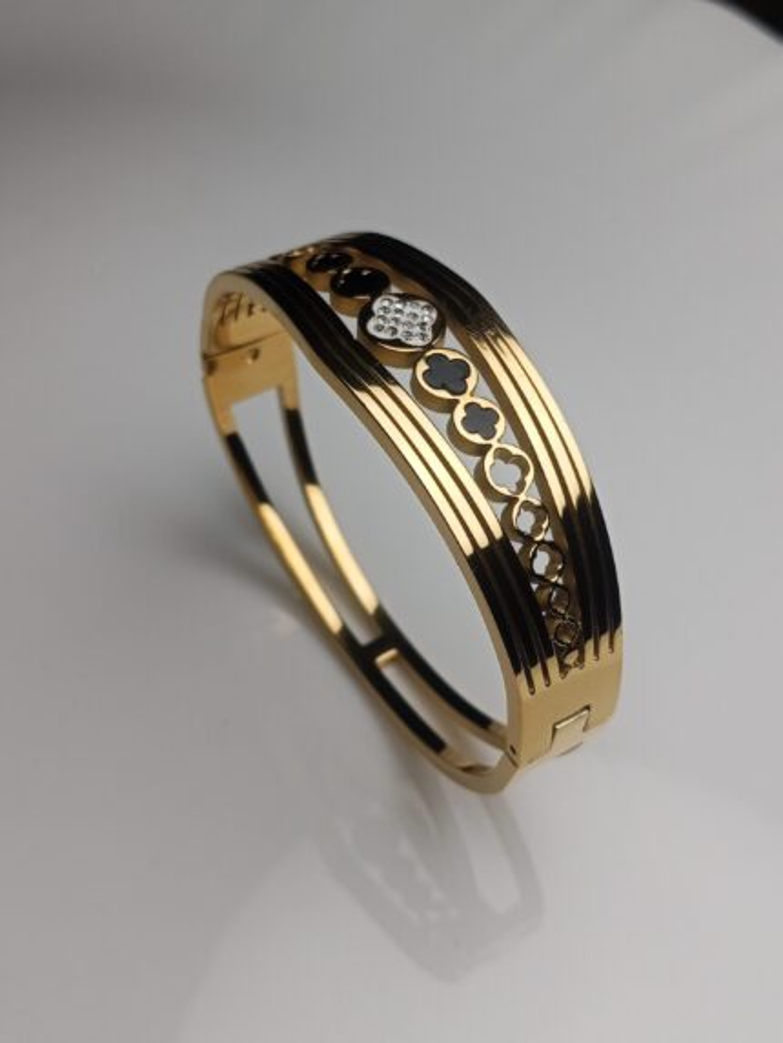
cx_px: 392
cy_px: 522
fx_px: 1176
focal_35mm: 39
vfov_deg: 47.9
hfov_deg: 36.8
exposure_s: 1/506
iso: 50
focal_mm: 3.98
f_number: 1.8
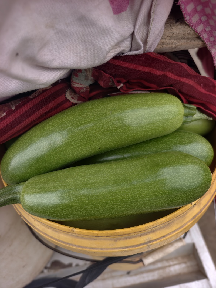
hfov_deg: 58.9
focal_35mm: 23
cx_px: 108
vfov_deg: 73.9
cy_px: 144
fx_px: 191
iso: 576
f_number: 1.75
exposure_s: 1/957
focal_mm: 8.67
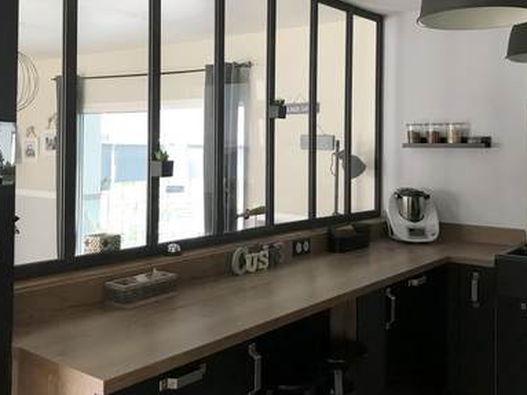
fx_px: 594
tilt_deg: -0.2
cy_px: 143
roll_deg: -1.7
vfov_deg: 36.5
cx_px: 261
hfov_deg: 47.9
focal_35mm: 39
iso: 50
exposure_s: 1/17
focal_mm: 3.99
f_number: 1.8
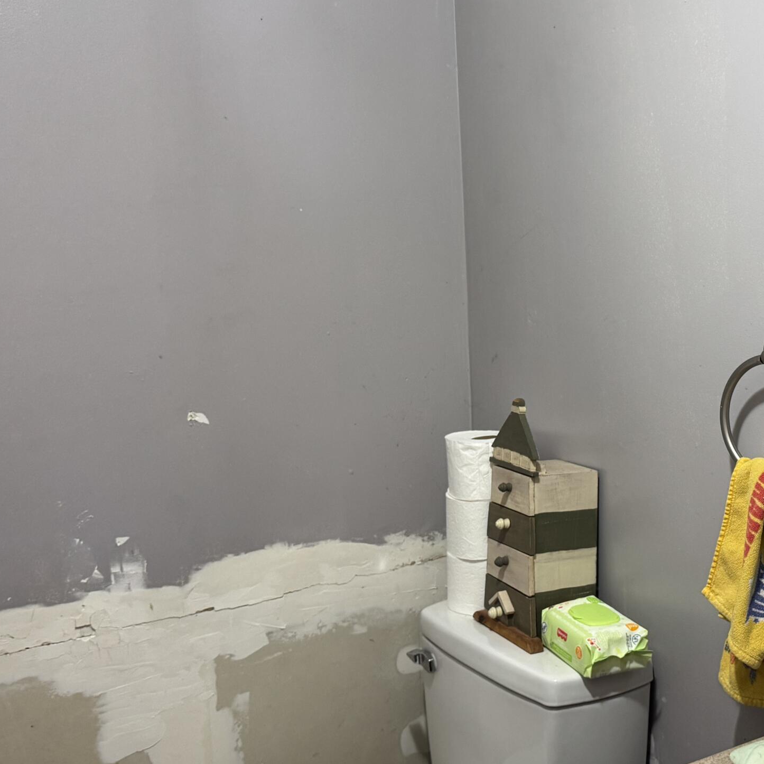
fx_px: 1099
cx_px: 582
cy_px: 379
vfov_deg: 38.3
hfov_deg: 37.3
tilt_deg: -8.9
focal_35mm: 44
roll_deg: +0.8
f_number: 1.78
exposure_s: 1/60
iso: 320
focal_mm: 6.76
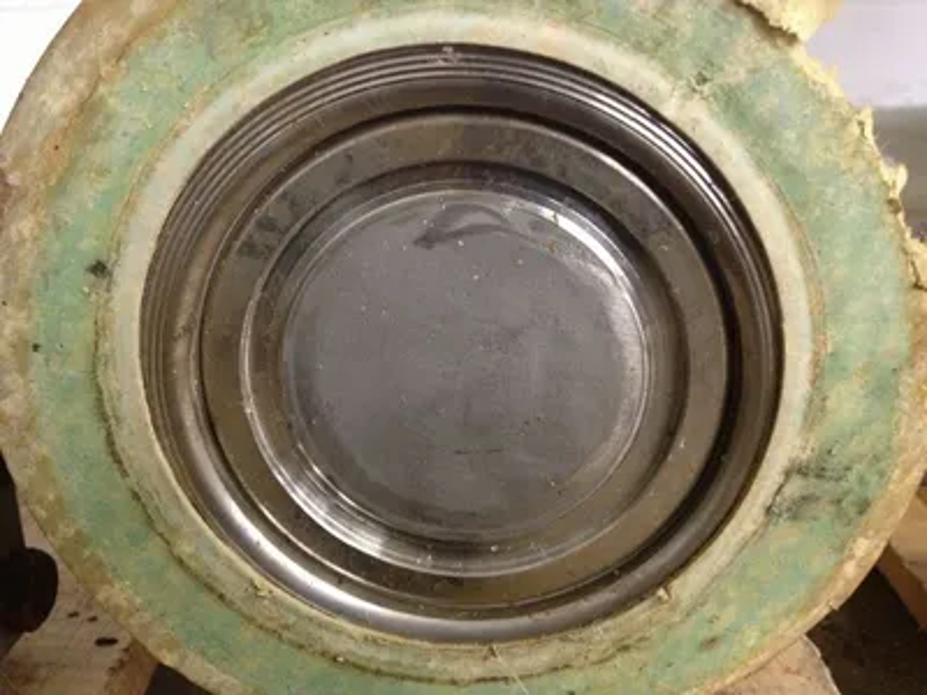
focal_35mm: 35
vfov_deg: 40.7
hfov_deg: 52.6
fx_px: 937
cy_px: 348
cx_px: 464
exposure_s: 1/20
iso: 250
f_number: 2.4
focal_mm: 4.28
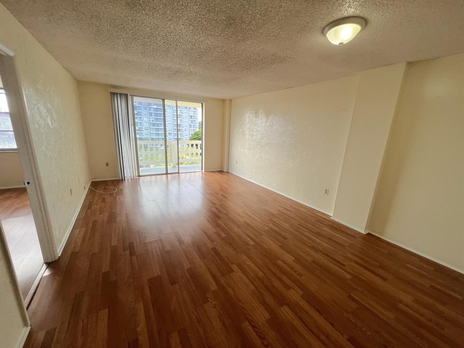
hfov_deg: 106.2
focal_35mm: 13
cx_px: 232
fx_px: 174
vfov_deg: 89.9
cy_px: 174
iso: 32
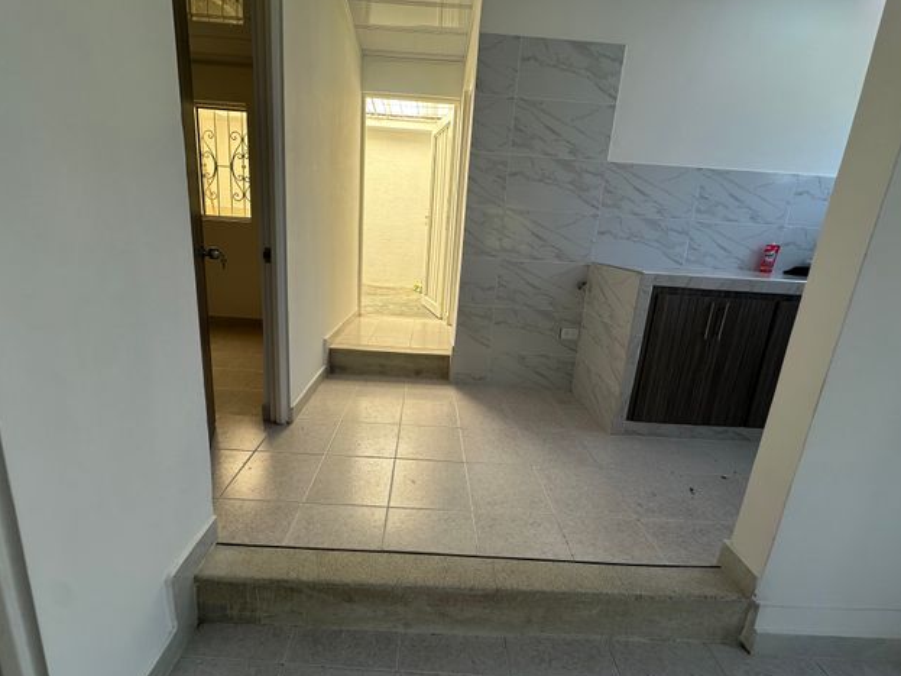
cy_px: 326
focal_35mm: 15
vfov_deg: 81.7
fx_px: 390
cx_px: 433
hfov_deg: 98.1
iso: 40
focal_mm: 2.22
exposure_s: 1/99
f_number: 2.2
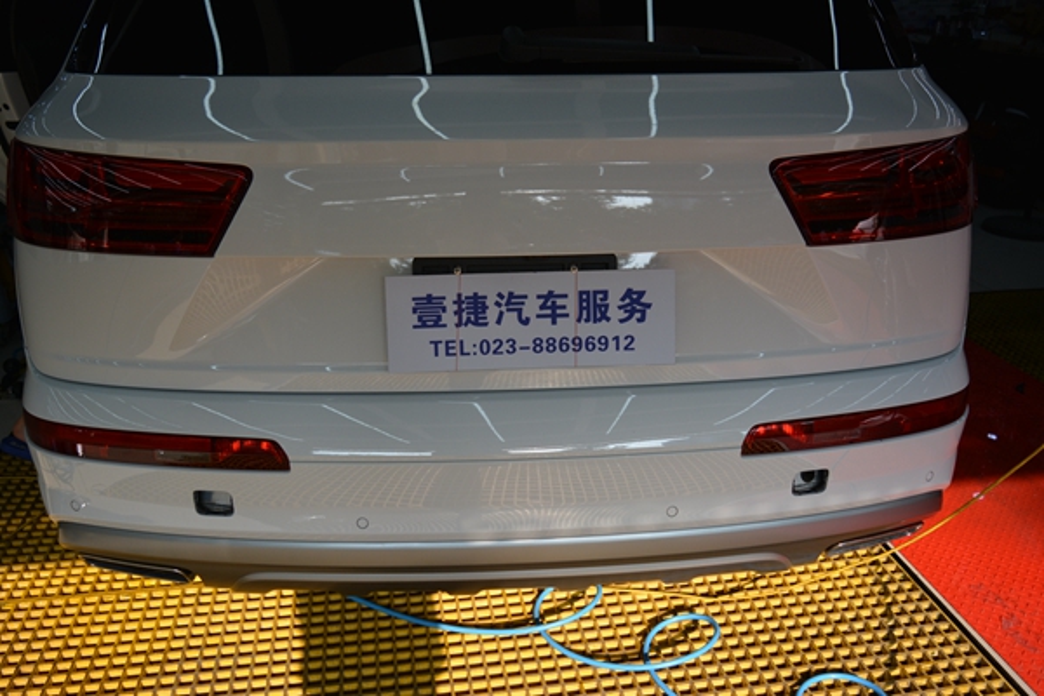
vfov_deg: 41.7
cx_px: 522
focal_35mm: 32
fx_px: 913
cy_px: 348
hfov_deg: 59.5
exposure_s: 1/1000
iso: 400
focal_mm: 21
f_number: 4
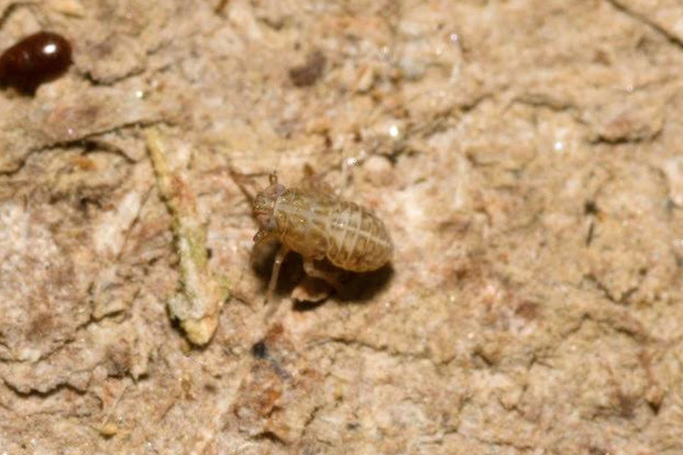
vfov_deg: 8.7
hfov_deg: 13.0
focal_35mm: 159
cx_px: 342
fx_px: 3006
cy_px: 227
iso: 100
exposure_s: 1/60
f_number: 29
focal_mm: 105
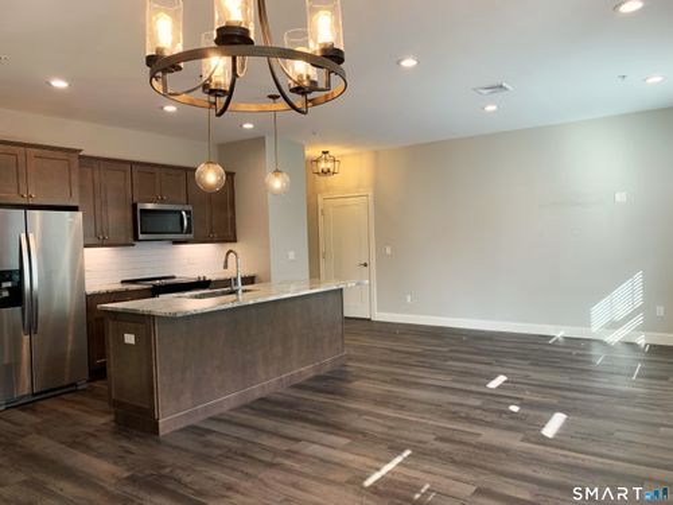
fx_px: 505
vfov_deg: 53.1
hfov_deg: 67.3
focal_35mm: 26
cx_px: 336
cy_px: 252
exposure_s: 1/60
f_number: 1.8
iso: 50
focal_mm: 4.25
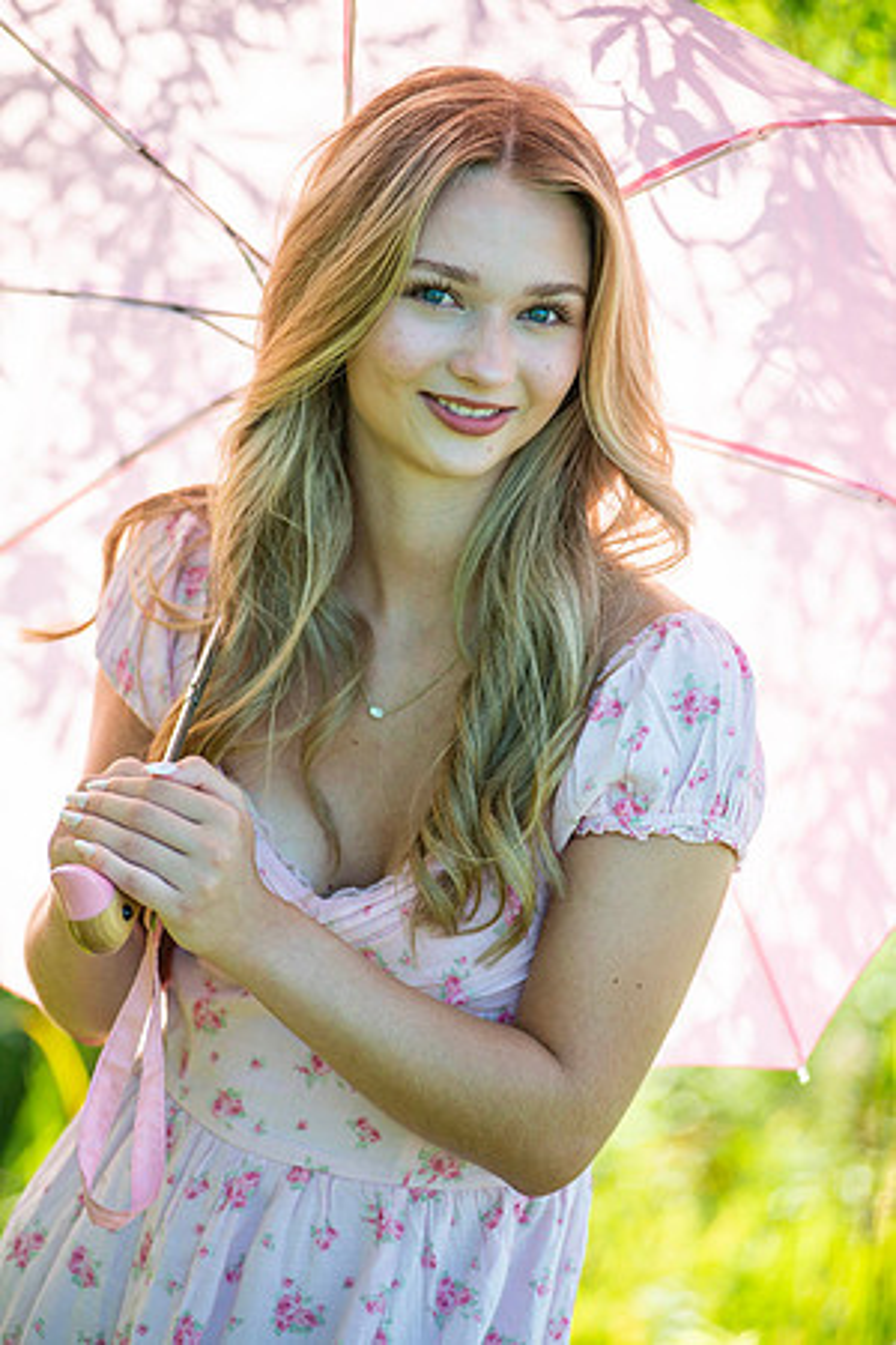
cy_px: 672
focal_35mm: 155
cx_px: 448
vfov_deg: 13.2
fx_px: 5786
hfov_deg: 8.9
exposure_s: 1/1000
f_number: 4
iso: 160
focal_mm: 155
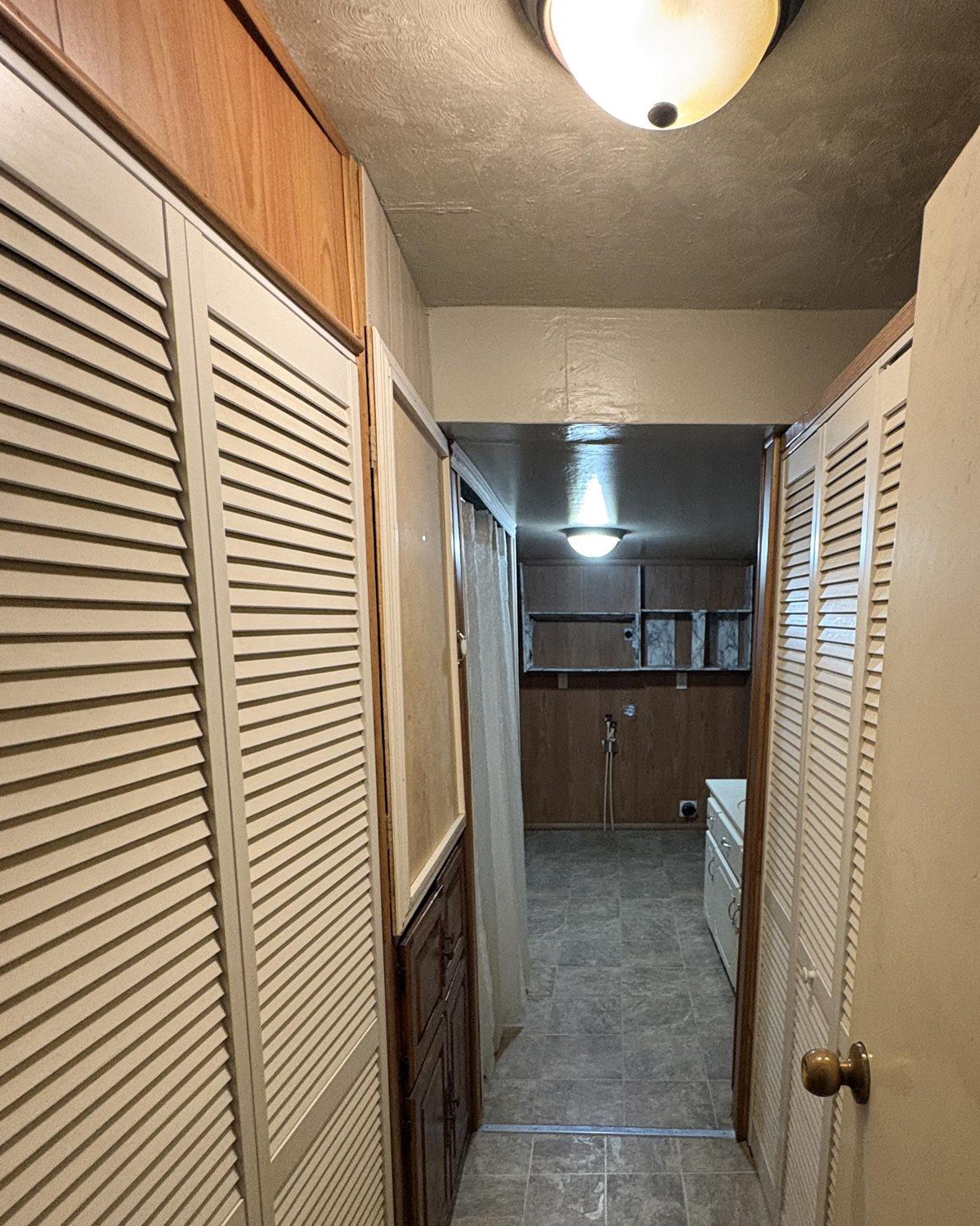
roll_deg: -0.1
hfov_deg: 64.5
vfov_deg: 75.8
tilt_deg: -11.2
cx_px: 617
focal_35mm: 21
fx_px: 761
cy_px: 792
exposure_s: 1/60
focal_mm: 2.22
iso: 500
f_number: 2.2
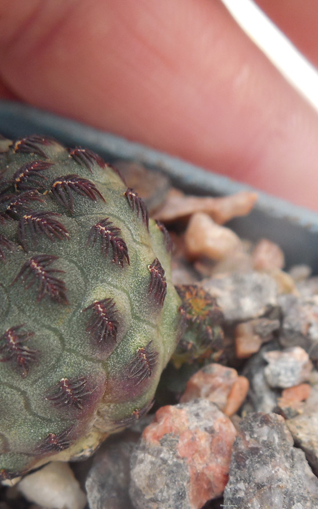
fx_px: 831
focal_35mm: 60
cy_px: 346
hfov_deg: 21.7
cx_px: 162
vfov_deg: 33.6
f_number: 3.6
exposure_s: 1/60
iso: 125
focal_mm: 5.6
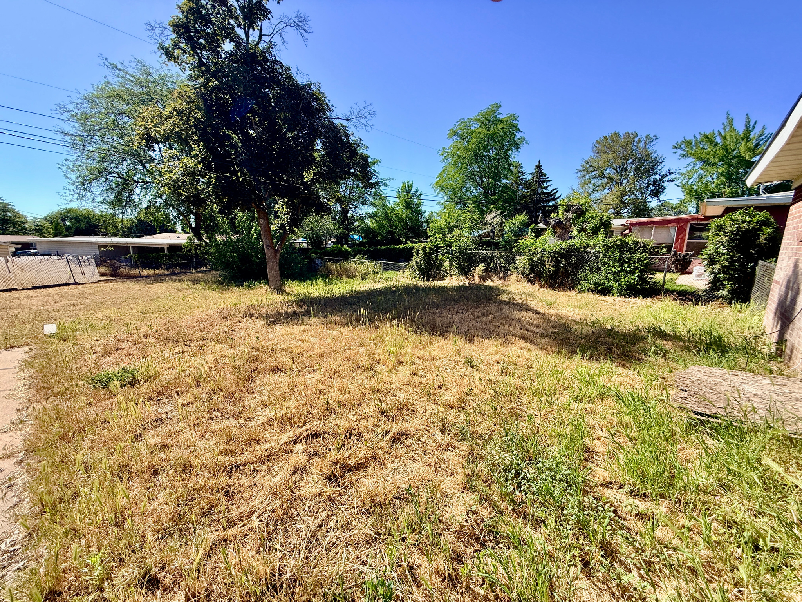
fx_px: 324
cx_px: 401
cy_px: 301
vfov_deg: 85.7
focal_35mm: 14
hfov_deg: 102.1
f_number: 2.2
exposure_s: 1/1050
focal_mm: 2.22
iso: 50
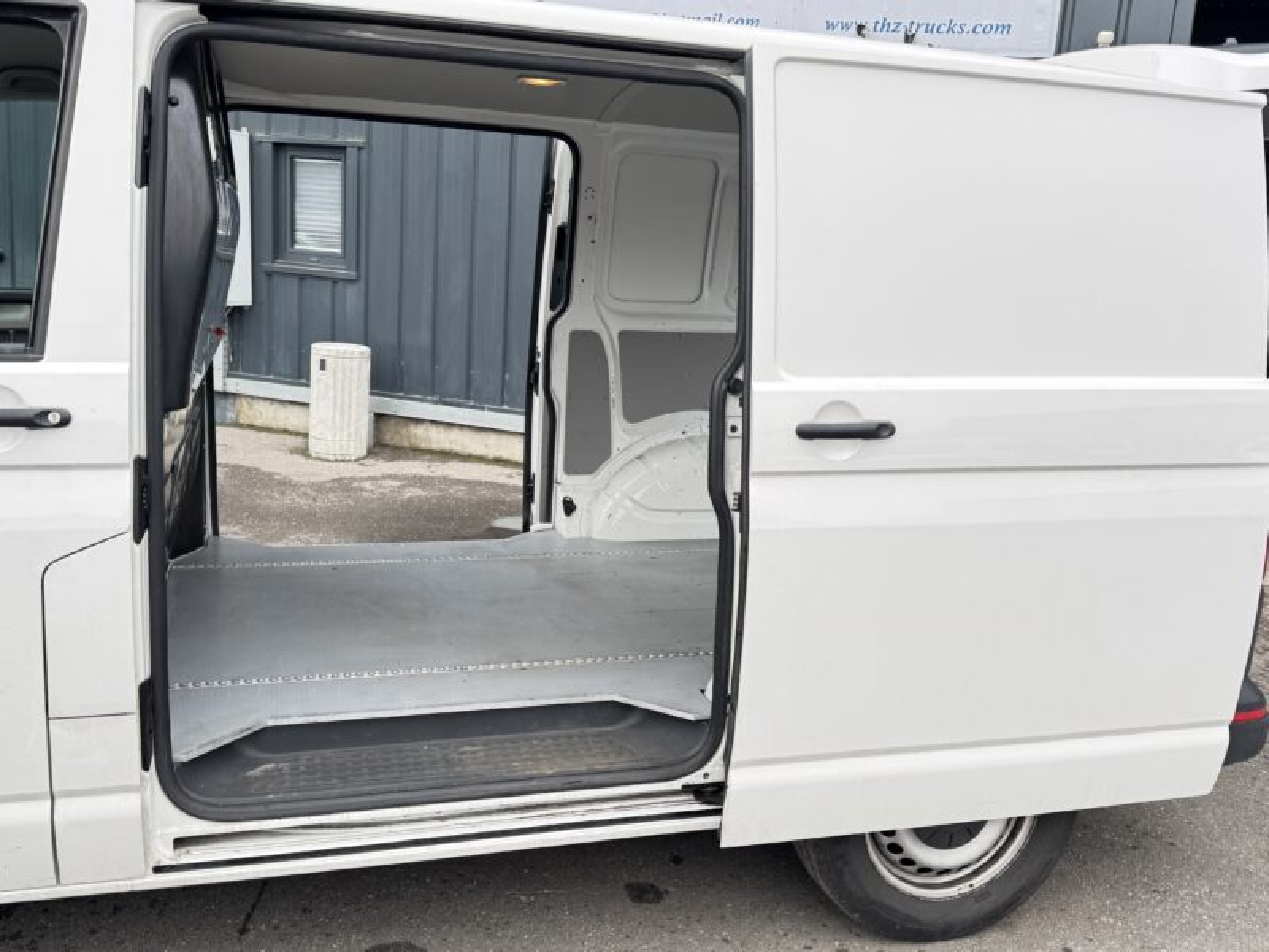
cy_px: 476
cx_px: 634
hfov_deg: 71.6
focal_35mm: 24
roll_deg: -4.8
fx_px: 880
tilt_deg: -8.2
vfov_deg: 56.8
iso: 80
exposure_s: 1/167
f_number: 1.78
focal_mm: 6.76
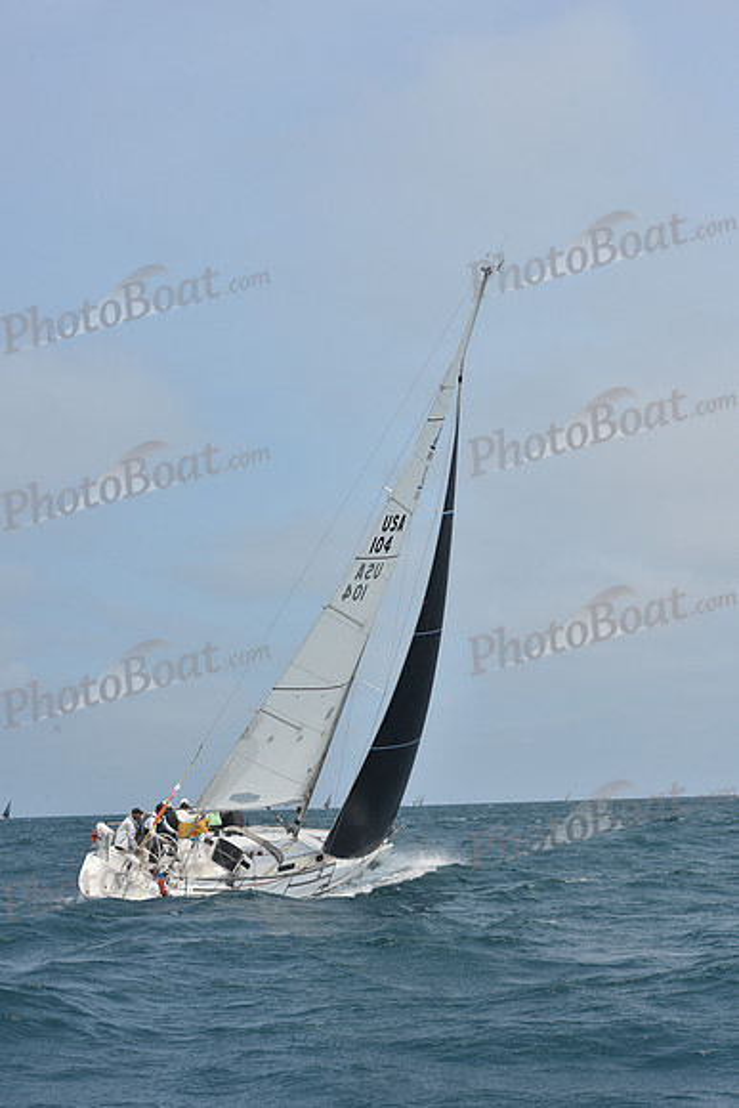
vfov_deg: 28.8
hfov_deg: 19.5
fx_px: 2154
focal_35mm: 70
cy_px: 554
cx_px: 370
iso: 250
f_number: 11
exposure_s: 1/800
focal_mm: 70
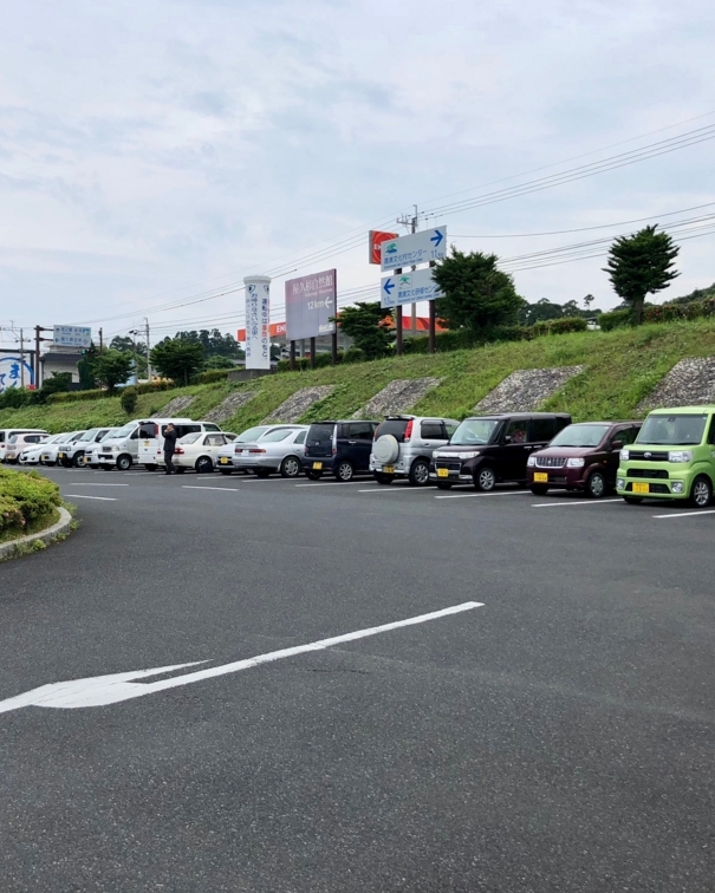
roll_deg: +0.7
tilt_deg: +2.6
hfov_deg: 39.9
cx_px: 273
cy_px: 441
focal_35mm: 37
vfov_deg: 49.1
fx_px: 979
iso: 20
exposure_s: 1/546
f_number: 1.8
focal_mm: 4
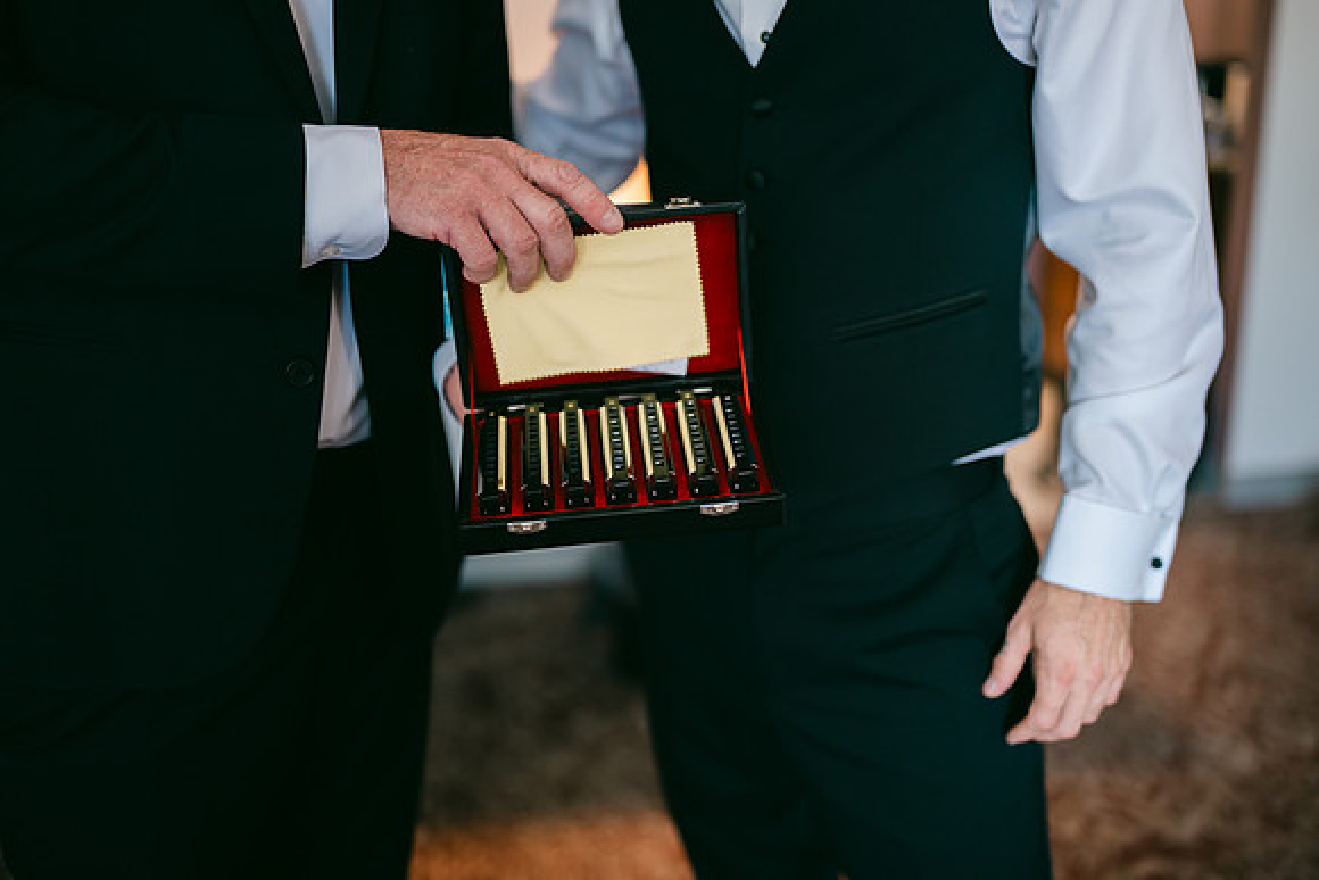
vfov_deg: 37.9
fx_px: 1283
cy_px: 440
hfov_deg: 54.4
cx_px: 660
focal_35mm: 35
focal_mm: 35
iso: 400
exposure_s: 1/160
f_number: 1.2
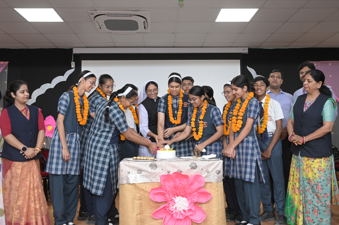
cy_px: 112
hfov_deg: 55.1
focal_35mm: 34
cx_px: 170
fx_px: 325
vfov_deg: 38.3
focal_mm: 34.5
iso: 1250
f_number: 4
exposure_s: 1/160
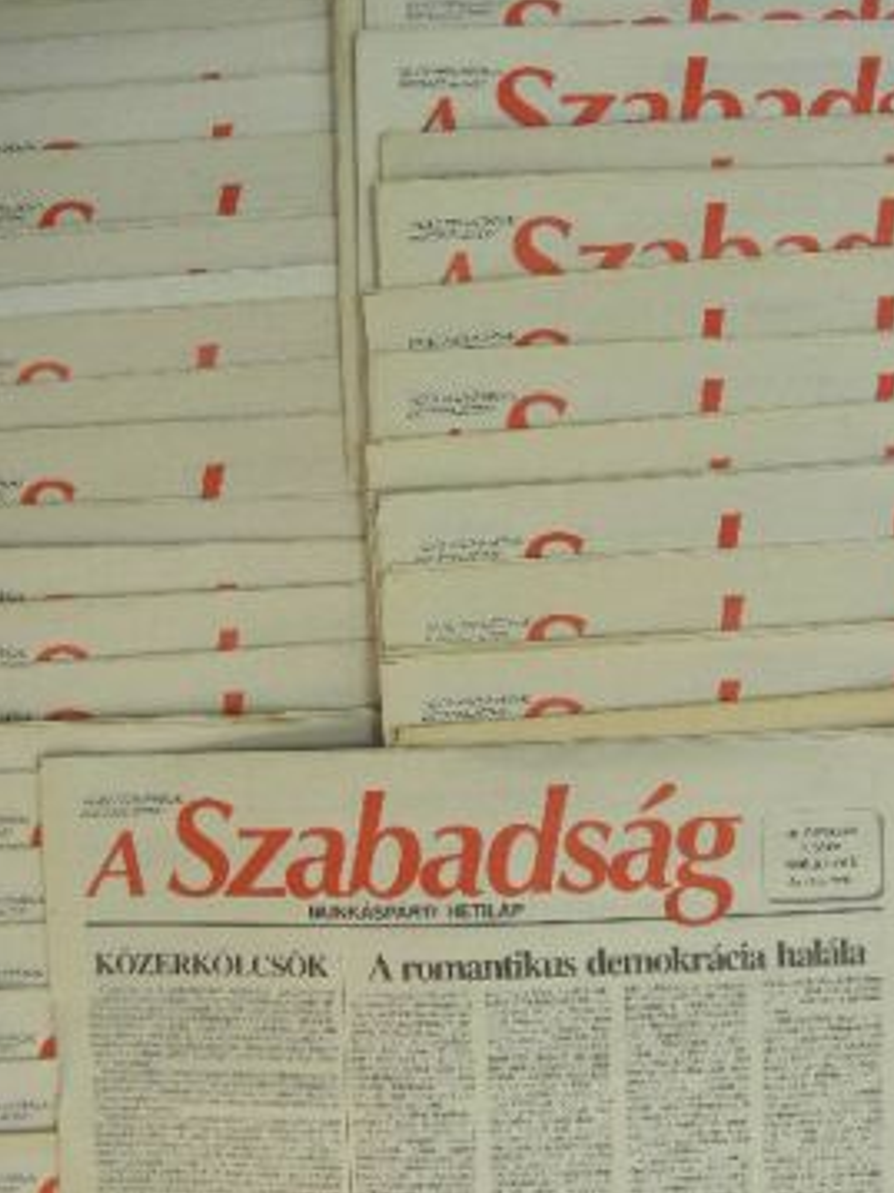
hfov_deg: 30.2
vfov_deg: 39.7
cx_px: 479
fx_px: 1654
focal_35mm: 48
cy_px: 570
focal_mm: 6.3
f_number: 3.5
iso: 155
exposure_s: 1/30
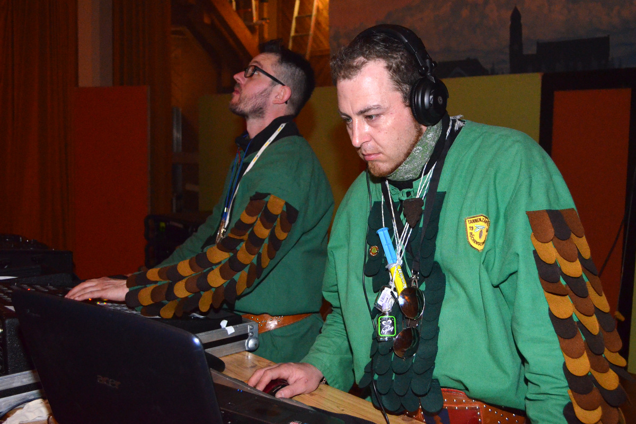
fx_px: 583
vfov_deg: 40.0
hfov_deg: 57.2
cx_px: 318
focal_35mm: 33
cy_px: 212
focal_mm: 22
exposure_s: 1/60
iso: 3200
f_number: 4
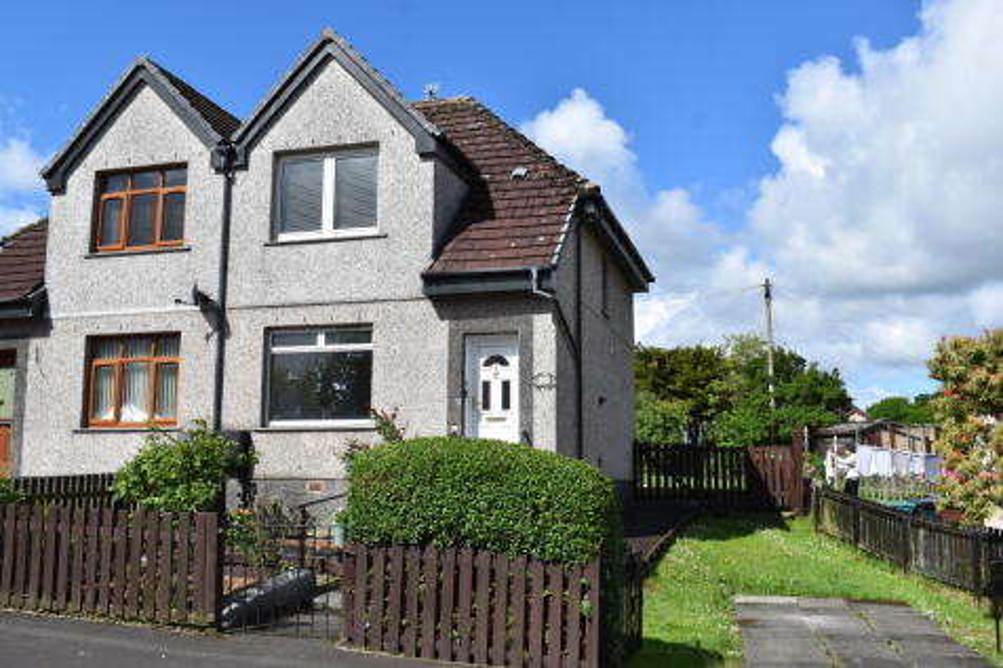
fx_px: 1003
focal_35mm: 36
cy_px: 334
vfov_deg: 36.8
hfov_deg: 53.1
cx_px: 502
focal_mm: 24
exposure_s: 1/320
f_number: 9
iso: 100
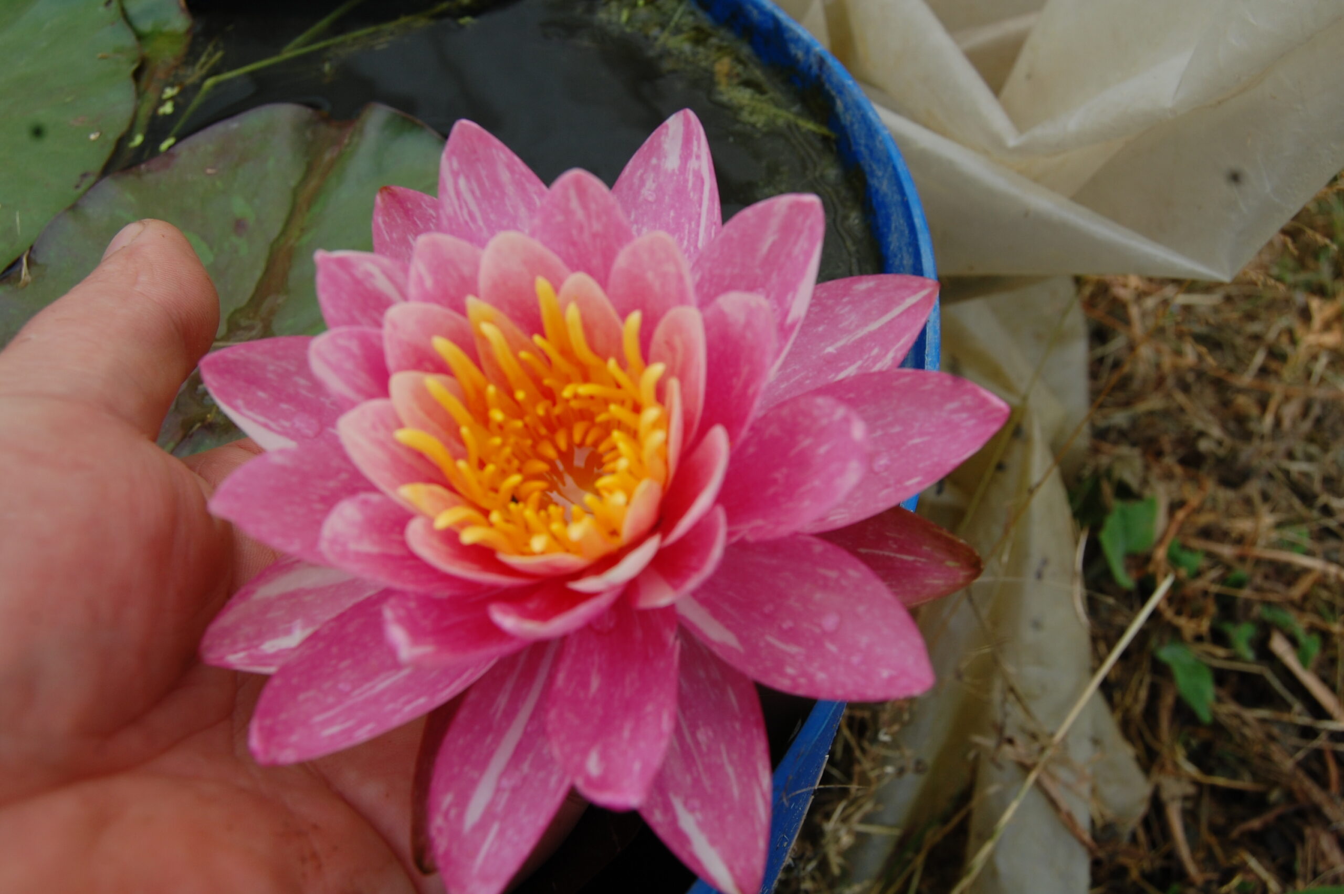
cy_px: 447
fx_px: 1119
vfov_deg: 43.5
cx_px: 672
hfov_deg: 62.0
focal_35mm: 30
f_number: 8
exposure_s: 1/250
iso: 200
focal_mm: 20
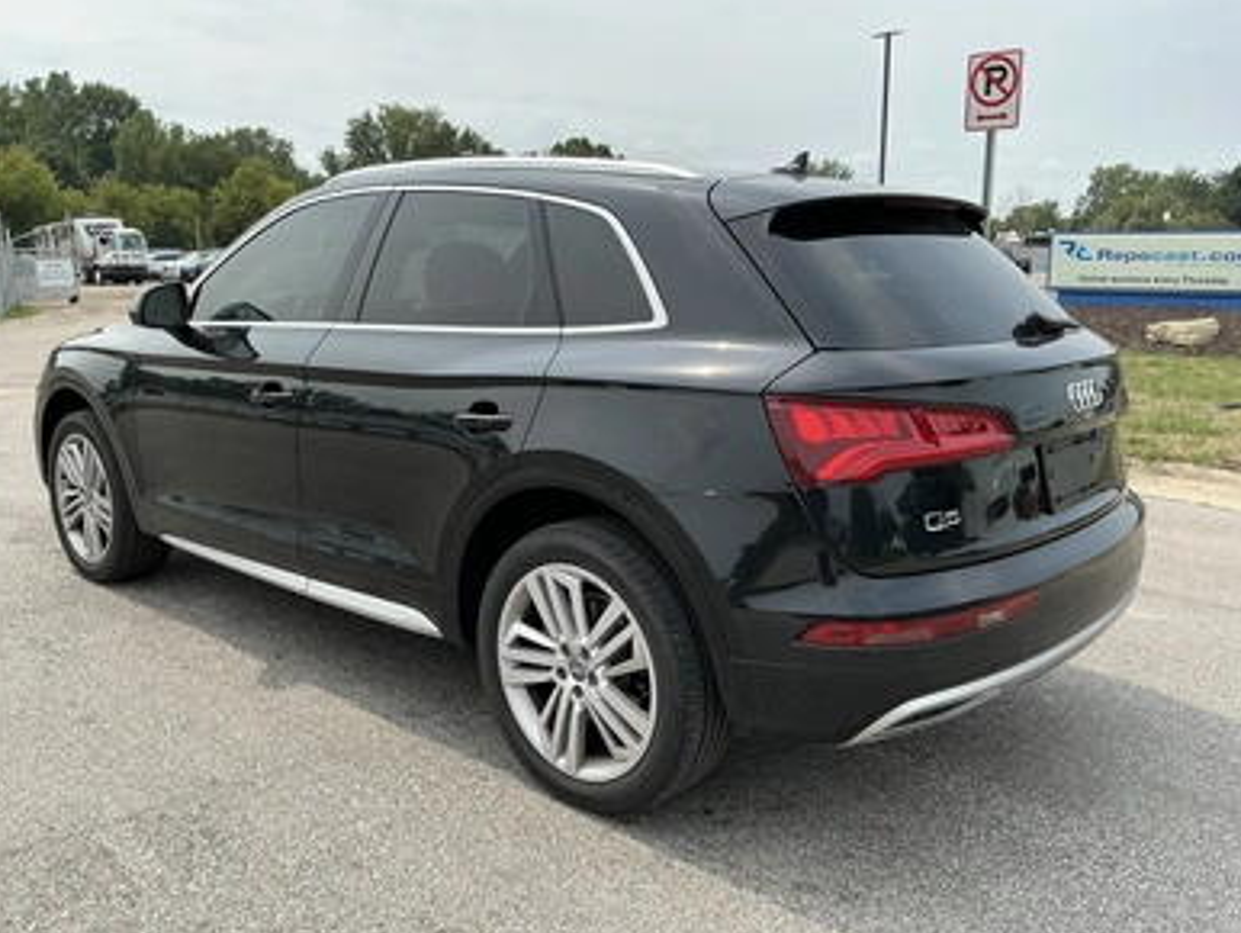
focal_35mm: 29
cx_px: 601
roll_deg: +0.5
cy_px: 473
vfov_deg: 48.3
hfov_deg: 61.6
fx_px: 1040
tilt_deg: -8.5
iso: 25
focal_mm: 3
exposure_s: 1/1279
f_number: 1.8
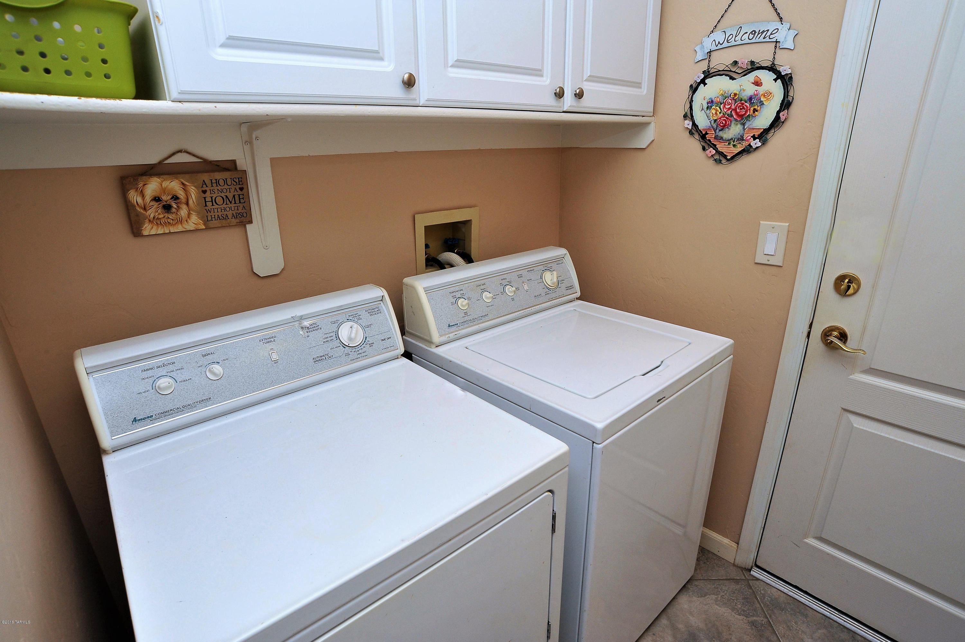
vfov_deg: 67.3
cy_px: 321
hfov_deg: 90.0
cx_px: 482
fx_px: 482
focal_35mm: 18
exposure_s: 1/60
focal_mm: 18
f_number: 13
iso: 800
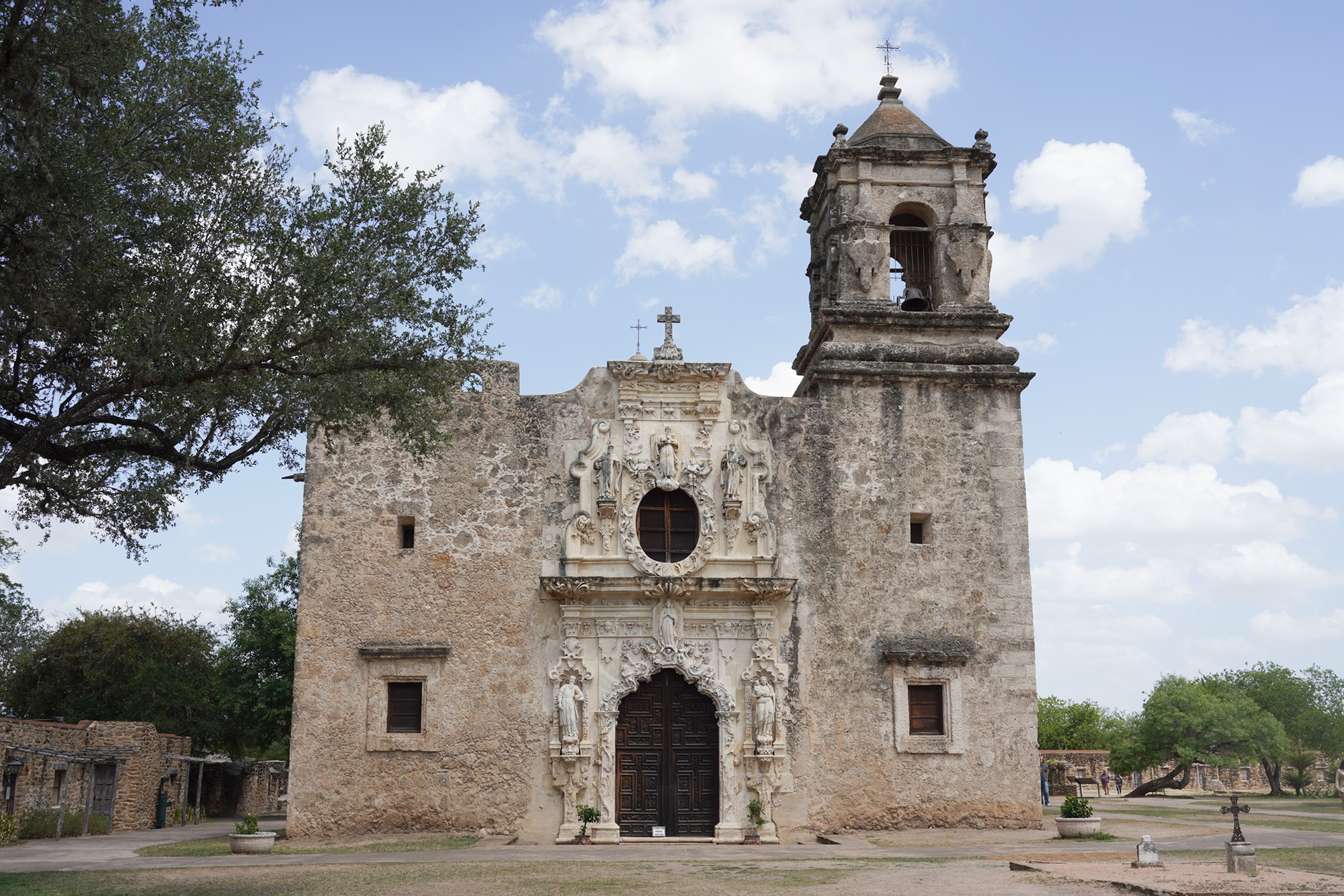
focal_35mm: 36
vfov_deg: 36.9
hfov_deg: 53.1
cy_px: 448
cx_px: 672
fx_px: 1344
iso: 100
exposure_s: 1/100
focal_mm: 36
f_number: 14
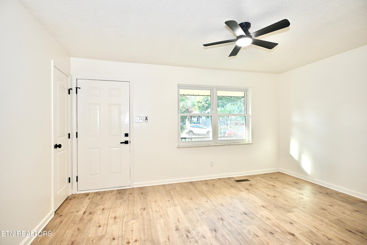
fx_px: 183
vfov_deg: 67.4
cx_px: 184
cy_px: 122
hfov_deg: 90.0
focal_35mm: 18
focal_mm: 12
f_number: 4
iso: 250
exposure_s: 1/60
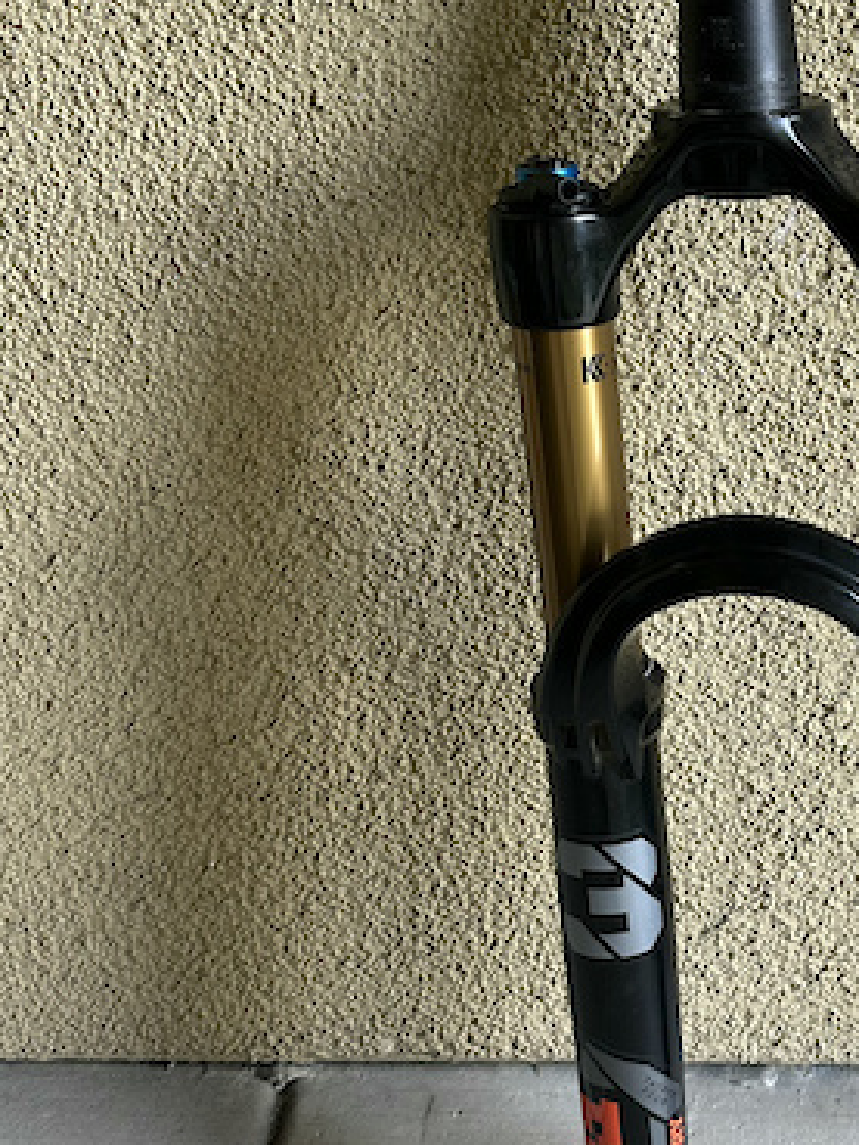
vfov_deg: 36.8
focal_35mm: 52
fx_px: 1720
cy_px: 537
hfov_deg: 26.6
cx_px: 853
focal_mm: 6.86
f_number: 1.78
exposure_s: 1/121
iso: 160
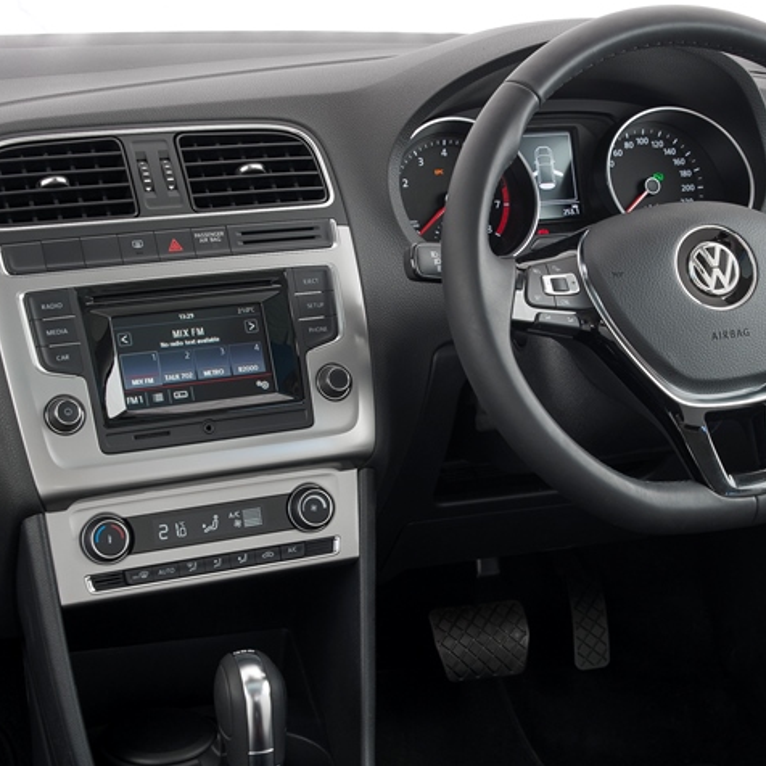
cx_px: 468
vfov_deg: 26.9
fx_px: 1602
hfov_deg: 26.8
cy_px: 421
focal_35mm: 64
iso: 100
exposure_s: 1/15
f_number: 8
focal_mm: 35
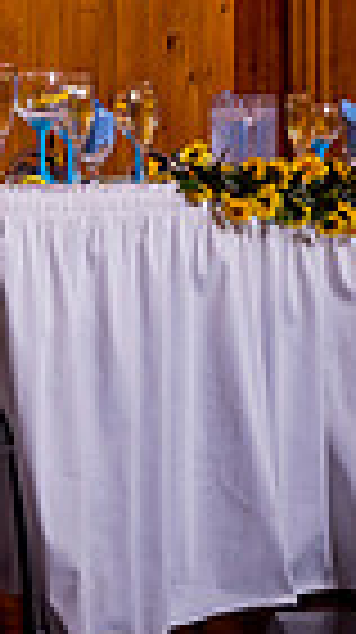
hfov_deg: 7.4
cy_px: 82
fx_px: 2676
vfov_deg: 13.4
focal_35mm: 159
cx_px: -232
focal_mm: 28
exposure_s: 1/125
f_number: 5.6
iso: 200
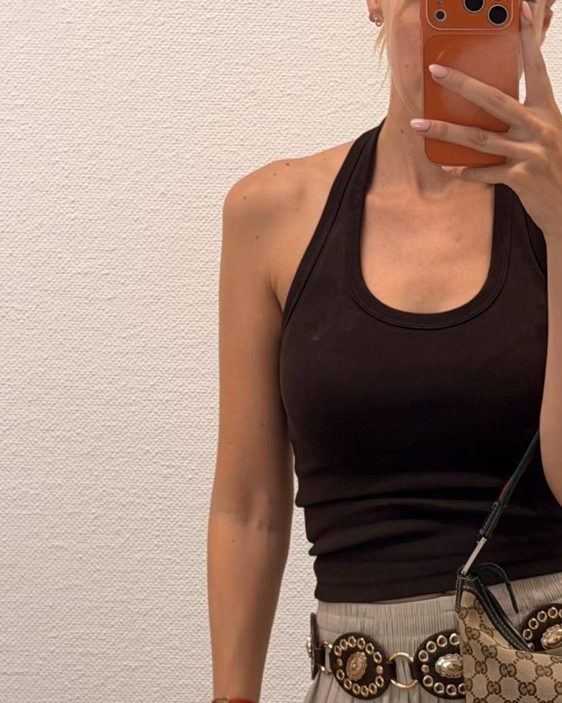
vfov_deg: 16.6
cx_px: 435
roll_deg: +0.4
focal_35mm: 116
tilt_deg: -14.8
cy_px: 441
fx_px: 2412
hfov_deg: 13.2
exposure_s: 1/50
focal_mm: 6.76
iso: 50
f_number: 1.78
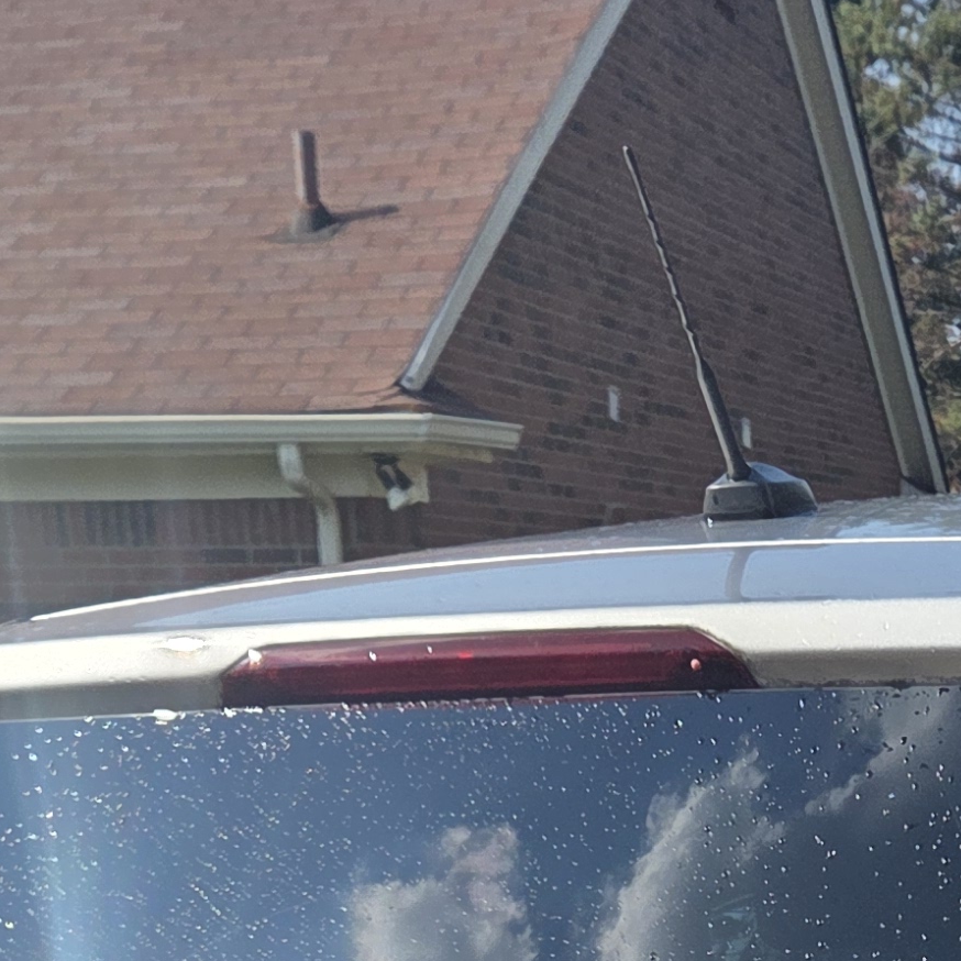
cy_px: 1612
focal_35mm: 93
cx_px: 755
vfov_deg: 16.3
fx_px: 2921
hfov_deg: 18.5
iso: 80
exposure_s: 1/7599
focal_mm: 5.4
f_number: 1.8
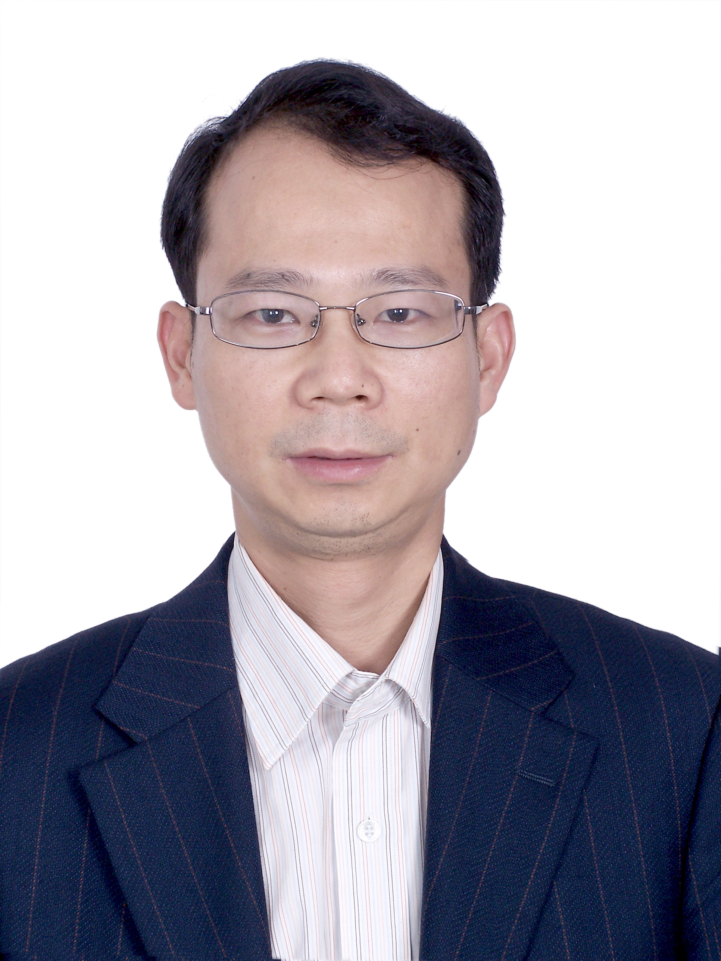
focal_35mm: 105
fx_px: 2916
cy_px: 480
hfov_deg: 14.1
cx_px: 360
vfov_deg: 18.7
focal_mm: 17.5
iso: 100
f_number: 6.3
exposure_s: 1/125
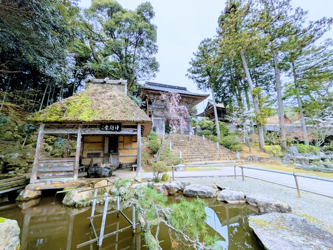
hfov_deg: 102.0
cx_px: 166
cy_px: 125
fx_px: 135
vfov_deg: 85.7
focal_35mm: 14
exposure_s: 1/802
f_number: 2.2
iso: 52
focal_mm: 1.83
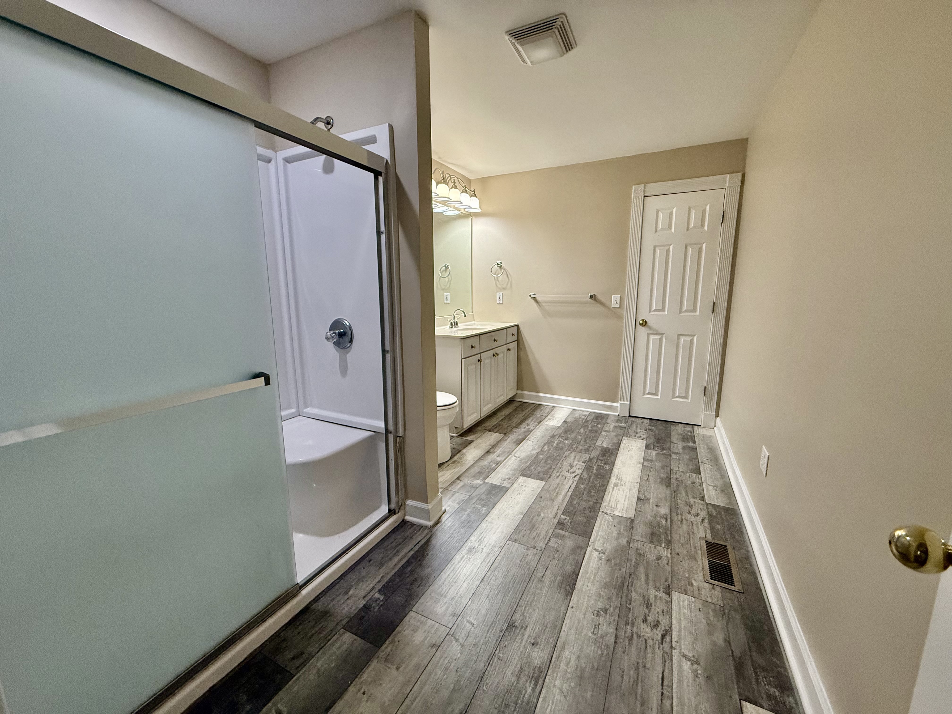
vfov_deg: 85.7
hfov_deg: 102.1
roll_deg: +1.2
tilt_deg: -10.0
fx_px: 385
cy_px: 357
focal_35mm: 14
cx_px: 476
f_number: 2.2
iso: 320
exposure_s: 1/120
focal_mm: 2.22
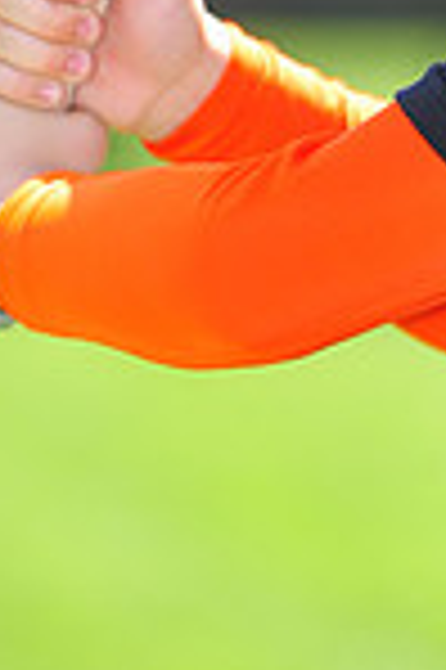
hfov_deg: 2.1
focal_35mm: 643
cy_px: -189
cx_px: 414
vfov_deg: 3.2
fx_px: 11976
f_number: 4.5
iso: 200
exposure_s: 1/400
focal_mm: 165
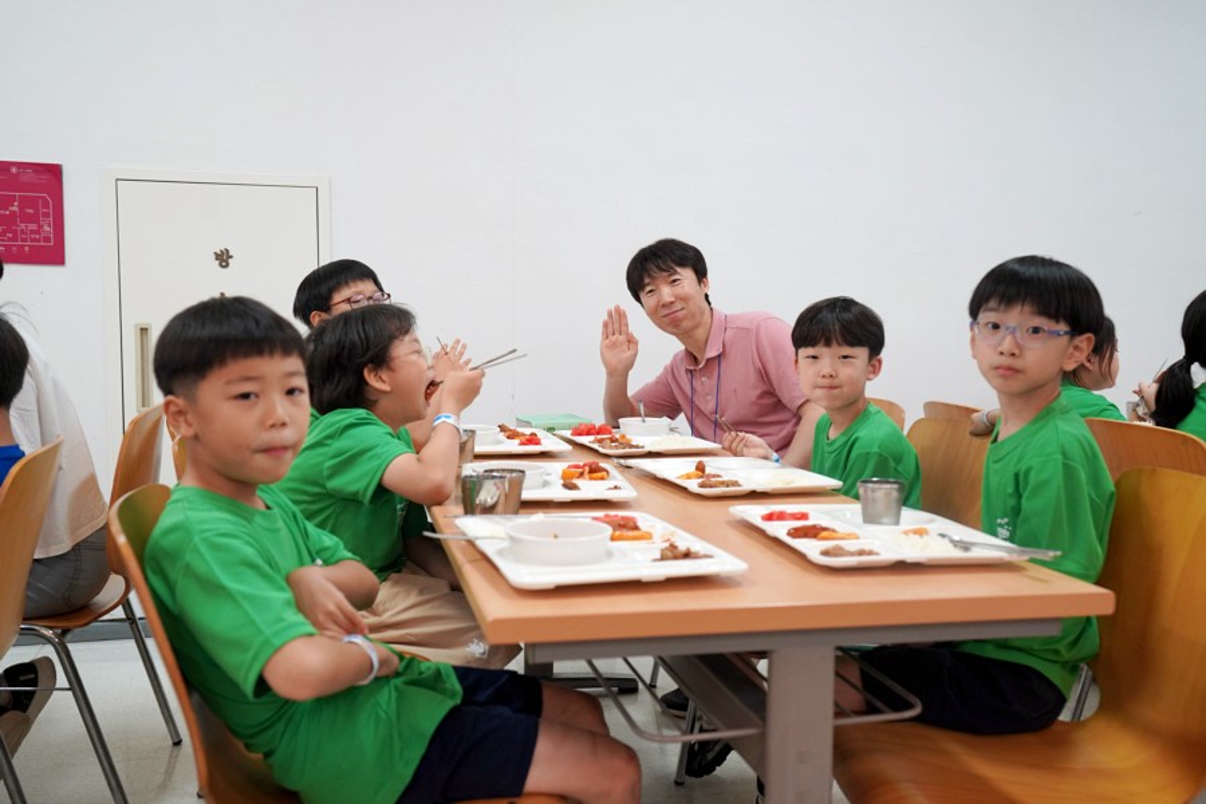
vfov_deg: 38.9
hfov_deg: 55.8
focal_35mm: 34
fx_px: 1139
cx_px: 603
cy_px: 402
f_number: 4
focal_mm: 34
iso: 1250
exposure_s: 1/160
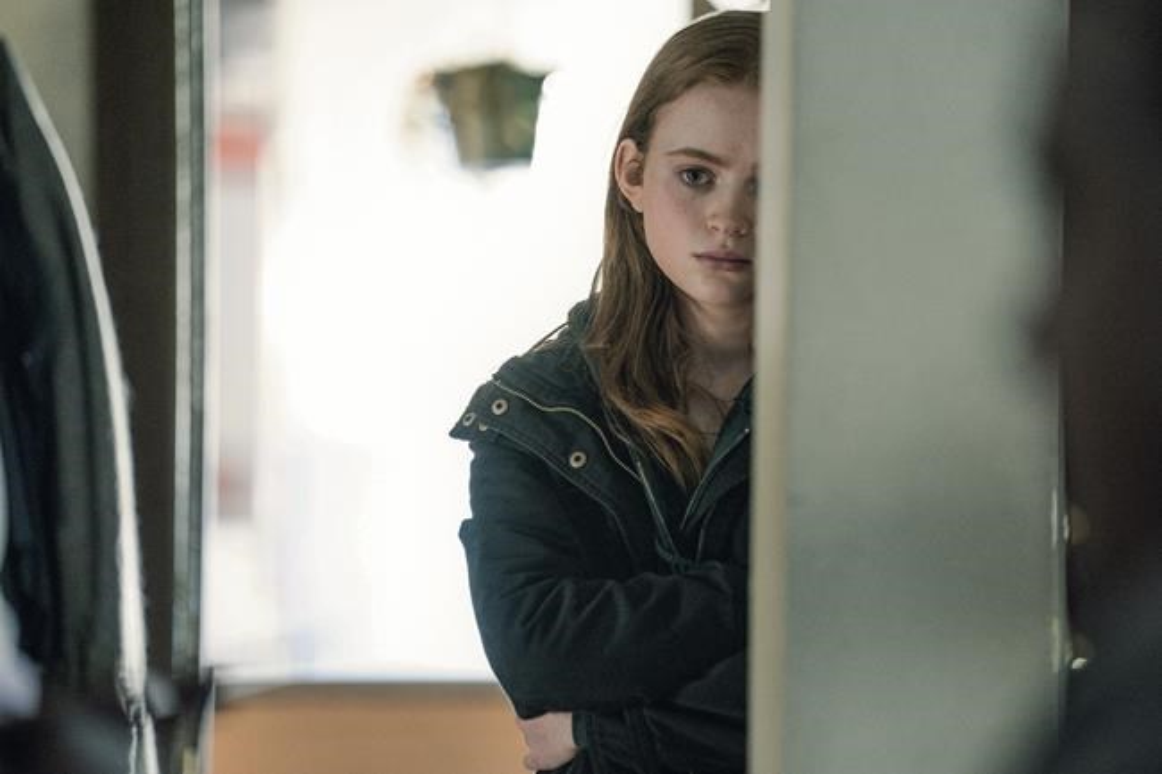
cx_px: 581
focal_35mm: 200
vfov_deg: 6.9
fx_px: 6454
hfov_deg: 10.3
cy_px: 387
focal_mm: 200
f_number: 2.8
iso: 2000
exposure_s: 1/160
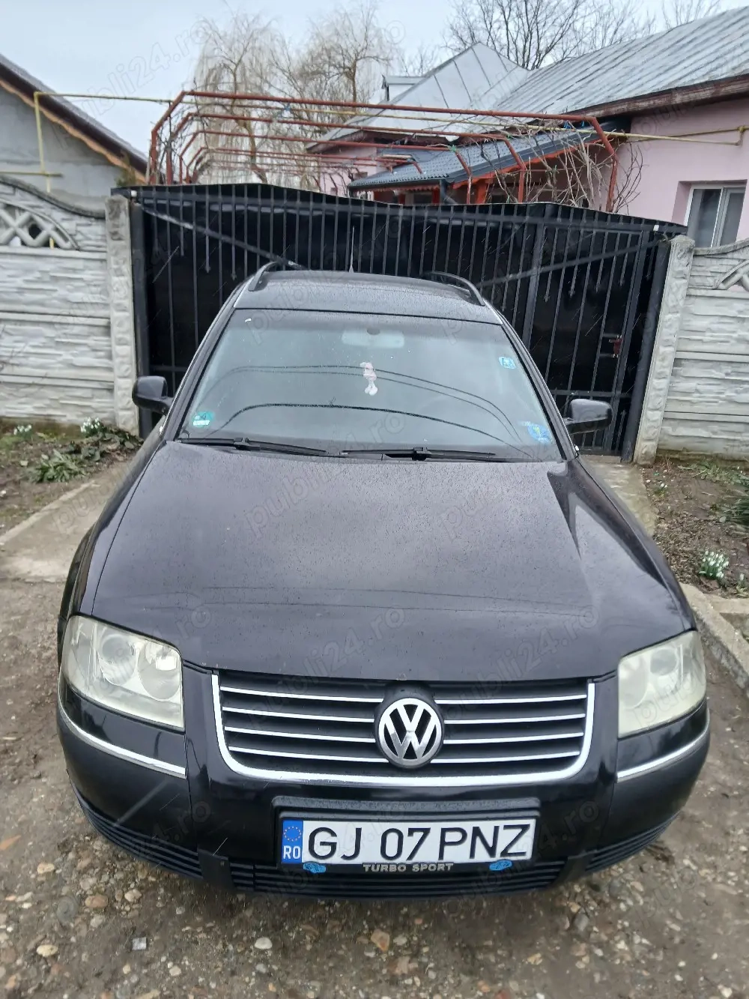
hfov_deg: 53.1
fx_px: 750
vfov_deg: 67.3
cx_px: 374
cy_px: 500
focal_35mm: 26
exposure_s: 1/50.3
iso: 40
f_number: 1.8
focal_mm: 3.98
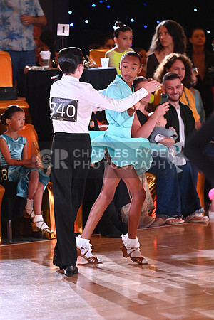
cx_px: 107
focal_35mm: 200
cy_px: 160
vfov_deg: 10.3
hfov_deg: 6.9
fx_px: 1783
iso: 5000
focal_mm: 200
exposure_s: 1/400
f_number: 4.5
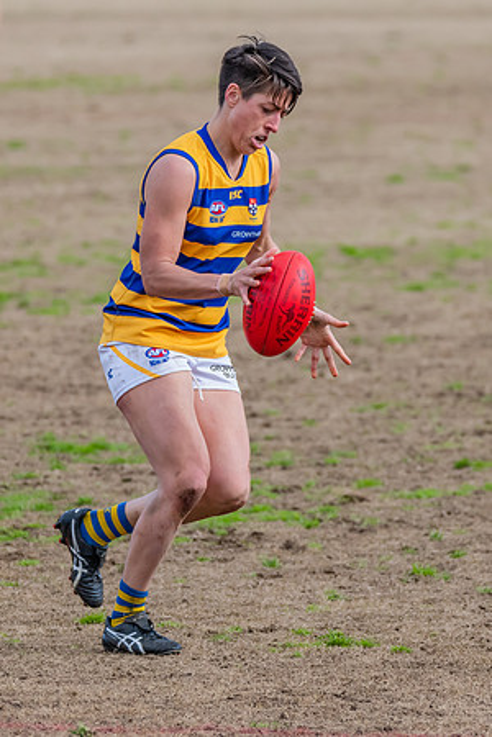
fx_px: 11808
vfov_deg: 3.6
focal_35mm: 576
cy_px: 335
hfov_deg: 2.4
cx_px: 234
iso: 800
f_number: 6.3
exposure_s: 1/1600
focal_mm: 320
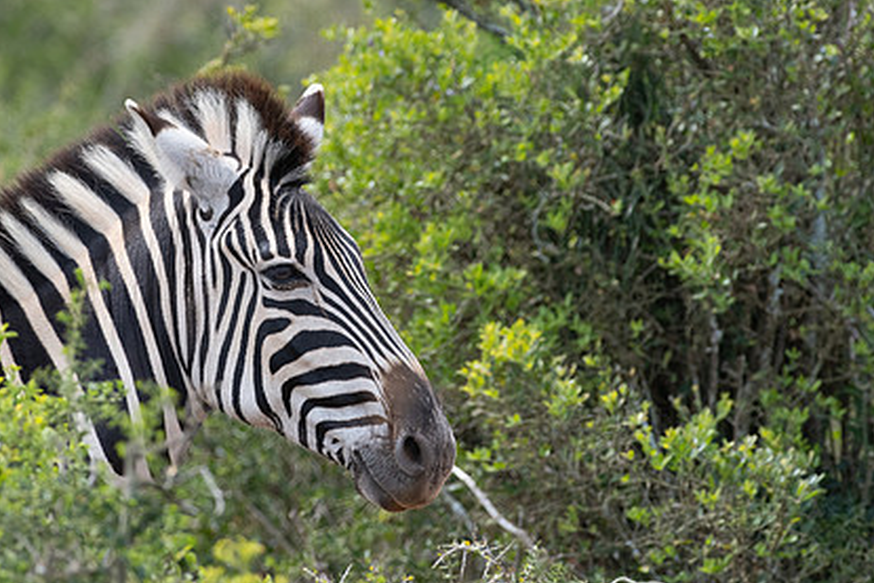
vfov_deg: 1.6
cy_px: 249
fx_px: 20375
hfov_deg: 2.5
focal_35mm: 839
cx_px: 400
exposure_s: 1/800
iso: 800
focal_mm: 600
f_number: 9
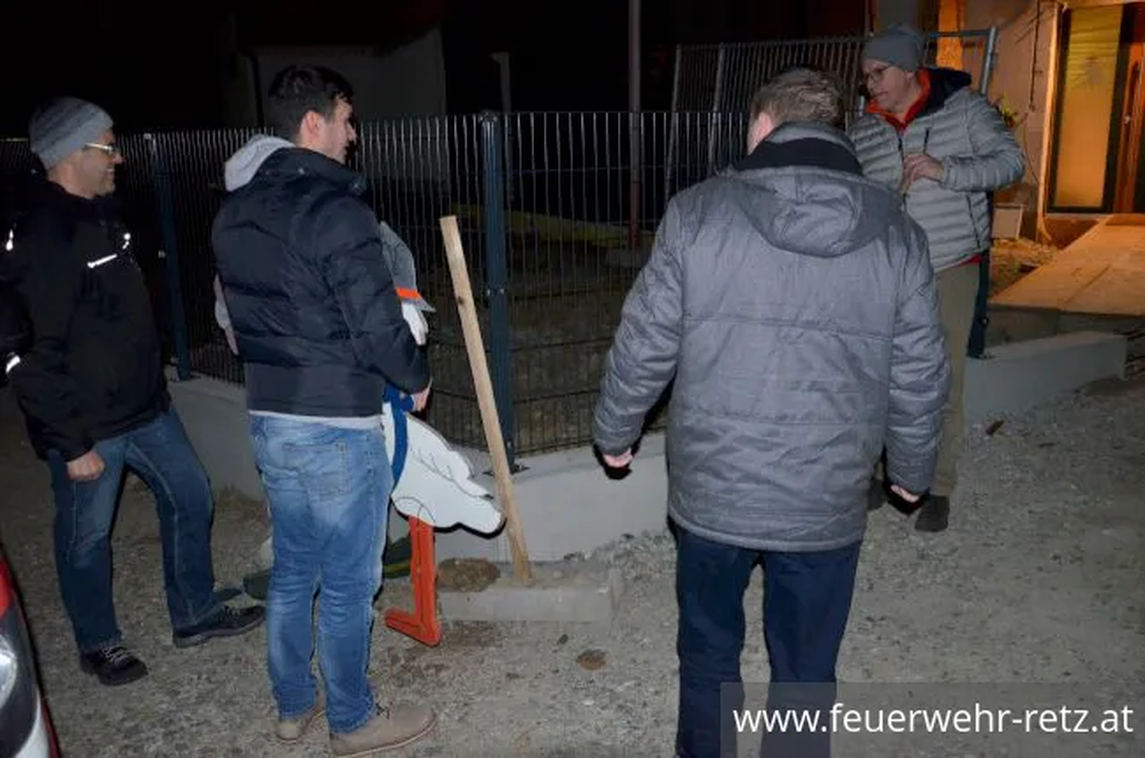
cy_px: 379
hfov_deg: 59.6
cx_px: 572
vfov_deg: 41.5
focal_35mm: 32
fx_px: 999
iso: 3200
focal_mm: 21
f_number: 3.8
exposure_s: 1/60
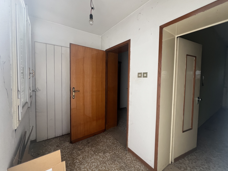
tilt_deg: -3.3
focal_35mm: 14
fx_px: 92
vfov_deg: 85.7
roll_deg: -1.7
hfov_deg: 102.0
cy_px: 84
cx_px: 120
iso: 160
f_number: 1.8
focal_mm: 1.57
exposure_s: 1/99
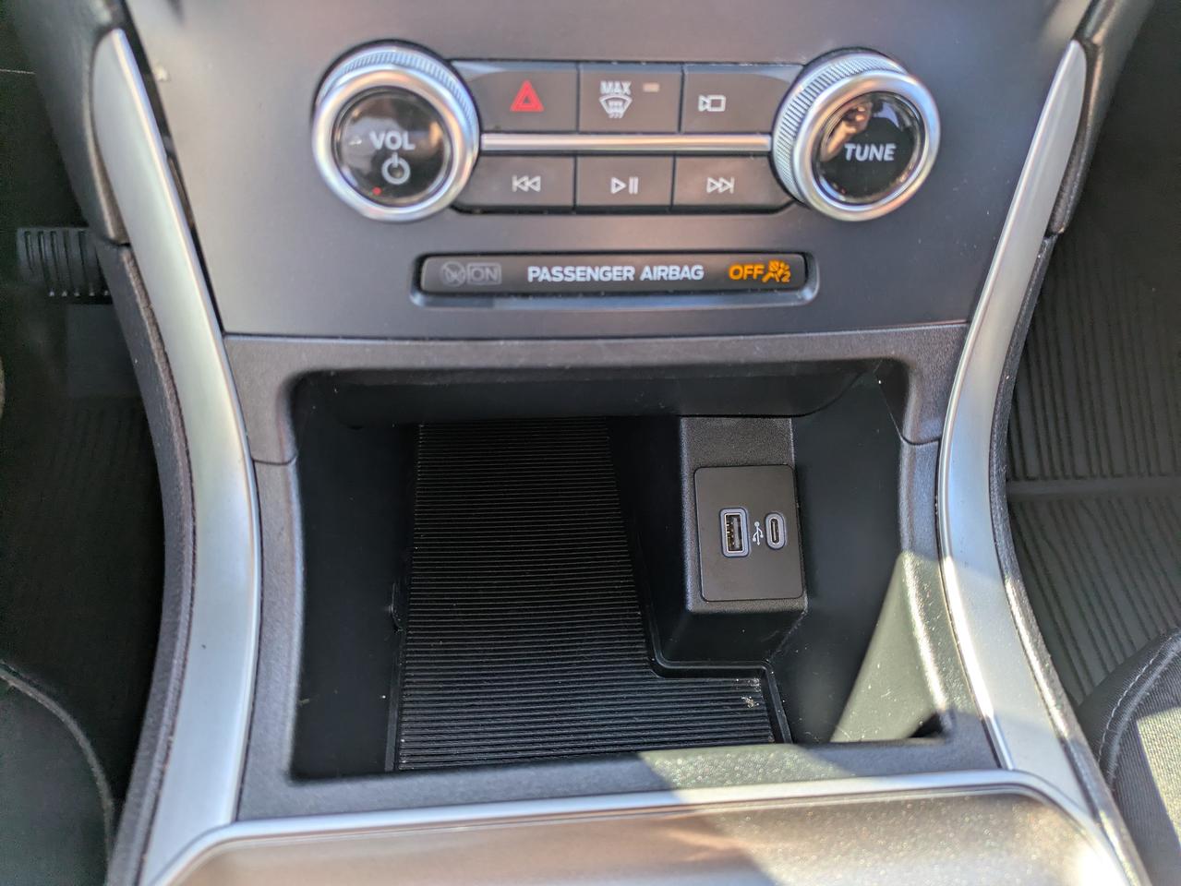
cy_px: 443
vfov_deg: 54.9
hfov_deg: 69.4
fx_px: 853
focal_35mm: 25
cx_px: 590
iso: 37
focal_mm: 5.43
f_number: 1.89
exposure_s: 1/130
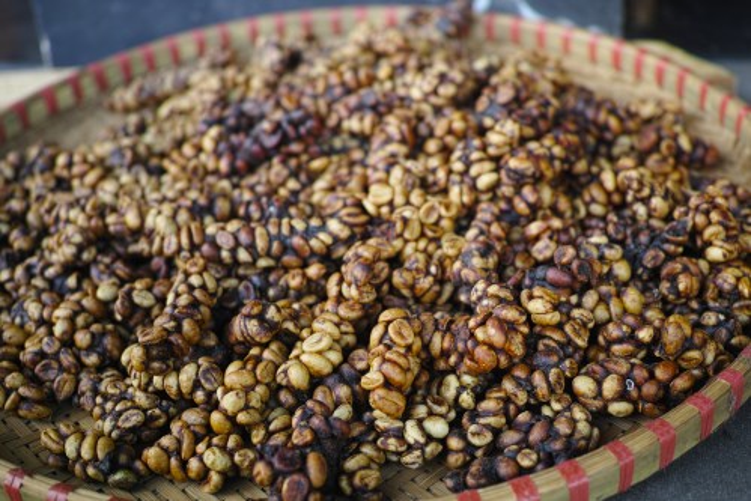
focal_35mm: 45
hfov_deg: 43.6
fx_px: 939
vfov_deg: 29.9
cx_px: 376
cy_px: 250
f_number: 2.8
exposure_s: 1/8
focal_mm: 30
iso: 100
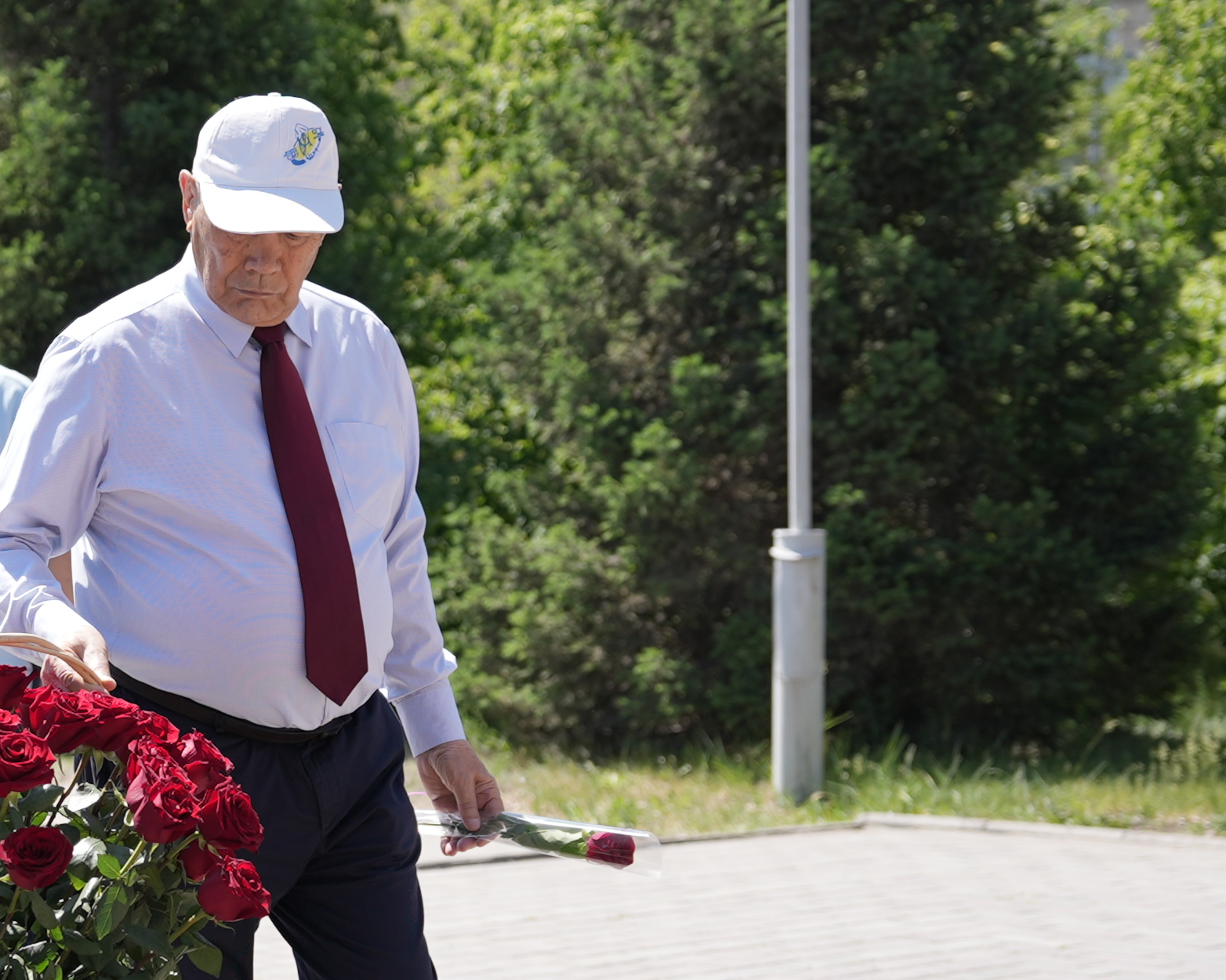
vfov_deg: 13.8
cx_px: -3
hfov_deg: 16.8
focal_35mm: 112
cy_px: 586
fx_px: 4064
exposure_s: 1/1000
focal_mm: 44
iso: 100
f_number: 2.8
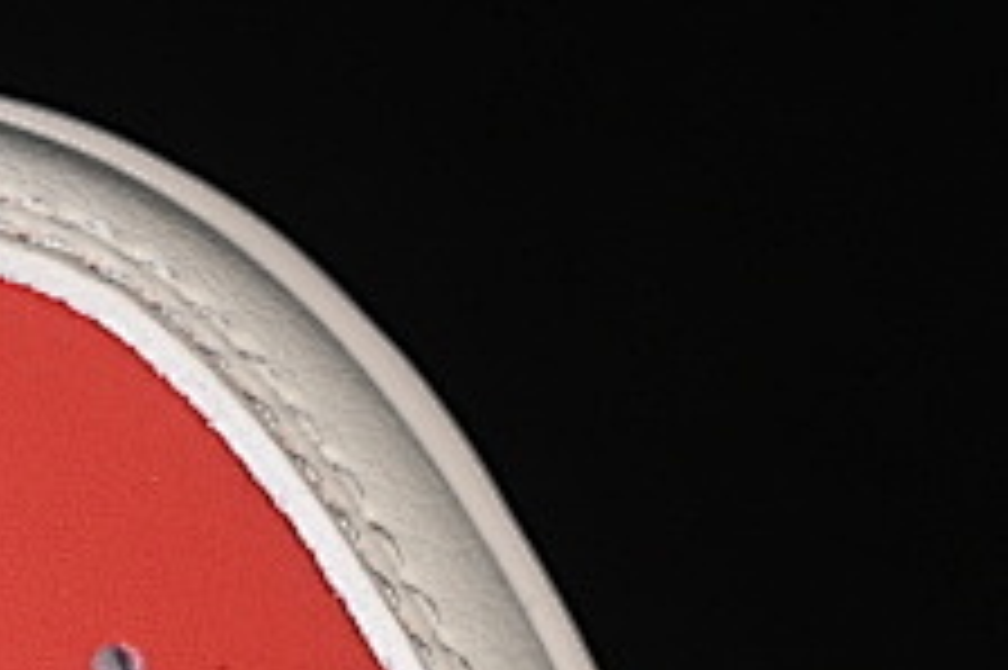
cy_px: 1506
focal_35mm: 362
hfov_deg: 5.7
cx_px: -216
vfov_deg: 3.7
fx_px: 10128
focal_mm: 50
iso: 160
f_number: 7.1
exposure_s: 1/80
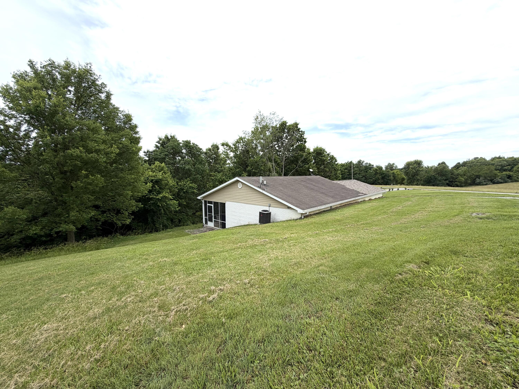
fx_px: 210
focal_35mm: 14
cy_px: 194
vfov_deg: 85.7
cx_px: 260
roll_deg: +0.5
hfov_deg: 102.1
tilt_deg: -5.8
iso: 20
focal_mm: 2.22
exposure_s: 1/1145
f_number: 2.2
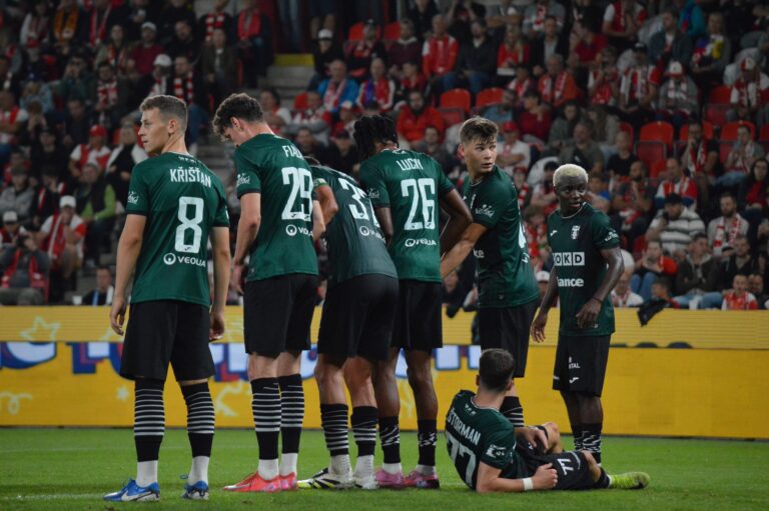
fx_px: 6244
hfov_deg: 7.0
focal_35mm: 292
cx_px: 384
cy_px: 256
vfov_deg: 4.7
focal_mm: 195
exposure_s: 1/1000
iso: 3200
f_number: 5
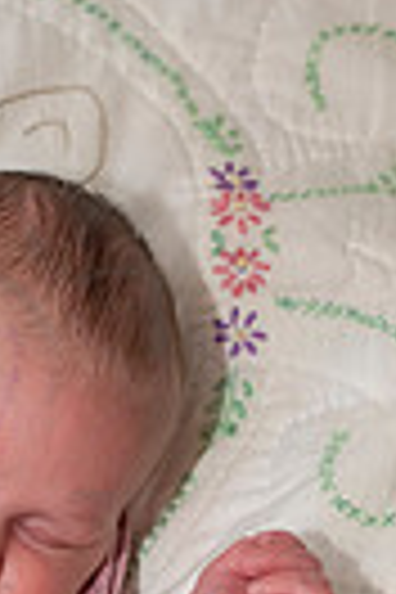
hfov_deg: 8.0
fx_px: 2821
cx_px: -27
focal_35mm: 171
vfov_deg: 11.7
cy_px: 783
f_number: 4
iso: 800
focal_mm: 50
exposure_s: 1/250
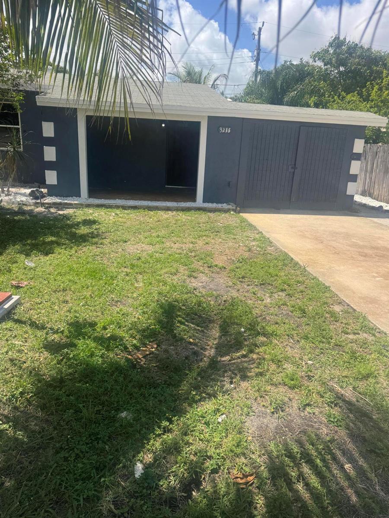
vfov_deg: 71.6
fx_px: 360
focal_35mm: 24
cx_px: 194
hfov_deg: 56.8
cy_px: 259
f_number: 1.78
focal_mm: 6.76
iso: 80
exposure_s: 1/3247
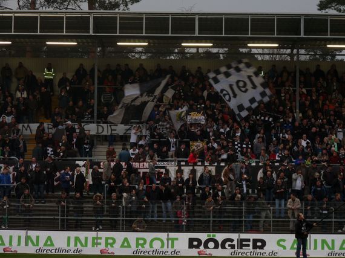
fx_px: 1793
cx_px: 172
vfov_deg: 8.2
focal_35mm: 180
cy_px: 129
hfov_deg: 11.0
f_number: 3.7
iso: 100
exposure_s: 1/50
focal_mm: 32
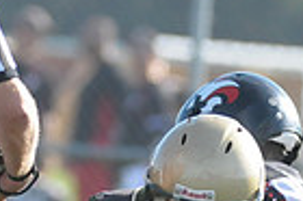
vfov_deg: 0.9
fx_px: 12501
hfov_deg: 1.4
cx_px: 132
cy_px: 349
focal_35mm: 1487
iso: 1600
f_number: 4
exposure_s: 1/4000
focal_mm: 240
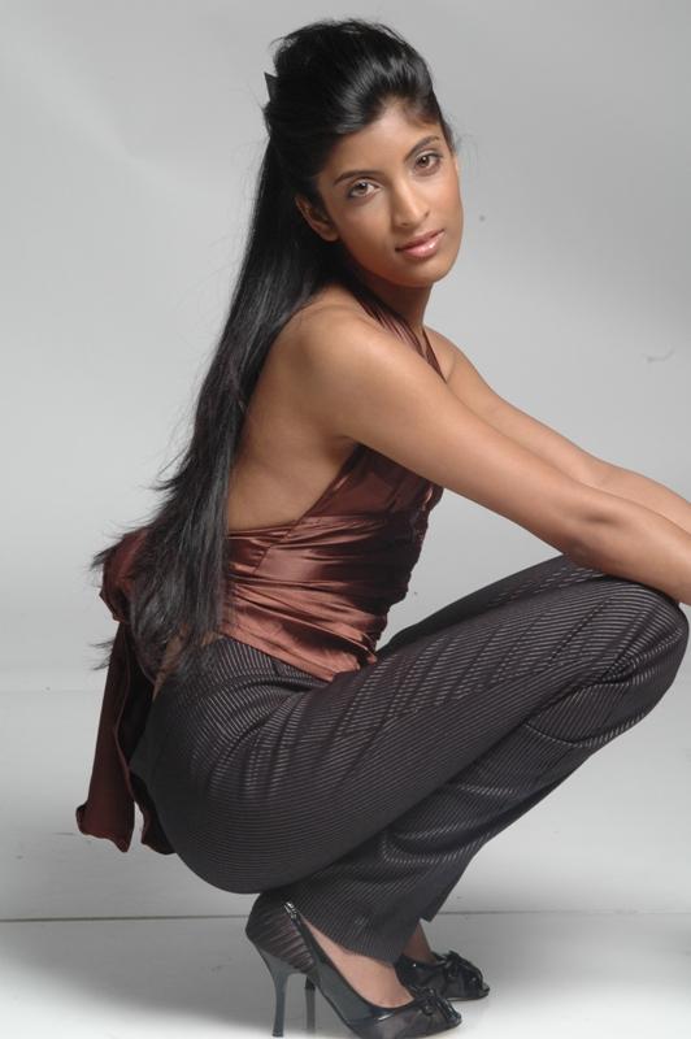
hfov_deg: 11.4
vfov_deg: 17.1
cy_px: 520
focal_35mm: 120
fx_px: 3461
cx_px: 346
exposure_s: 1/125
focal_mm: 80
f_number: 20
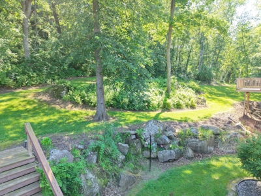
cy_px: 98
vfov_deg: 56.8
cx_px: 130
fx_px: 181
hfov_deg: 71.6
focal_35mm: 24
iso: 310
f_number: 1.8
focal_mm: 8.67
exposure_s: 1/320
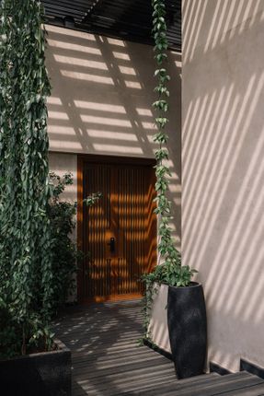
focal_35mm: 36
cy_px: 198
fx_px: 396
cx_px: 132
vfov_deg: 53.1
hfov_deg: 36.9
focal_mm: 36
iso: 100
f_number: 10
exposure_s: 1/25
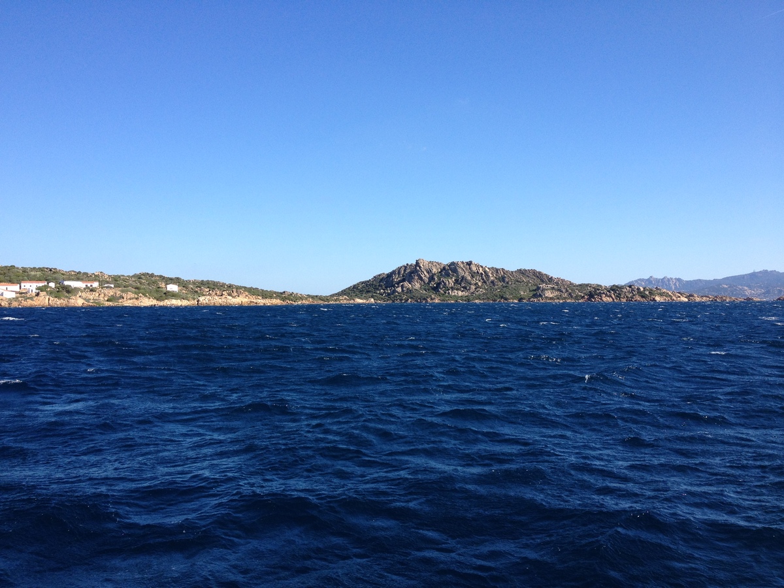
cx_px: 392
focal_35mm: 35
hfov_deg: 52.6
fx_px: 793
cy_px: 294
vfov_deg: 40.7
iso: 64
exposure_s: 1/1255
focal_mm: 4.28
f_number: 2.4
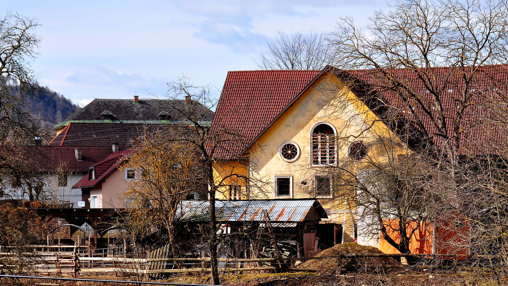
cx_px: 300
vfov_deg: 8.2
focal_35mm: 148
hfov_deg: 14.5
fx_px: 1989
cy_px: 150
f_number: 11
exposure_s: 1/400
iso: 200
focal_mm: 75
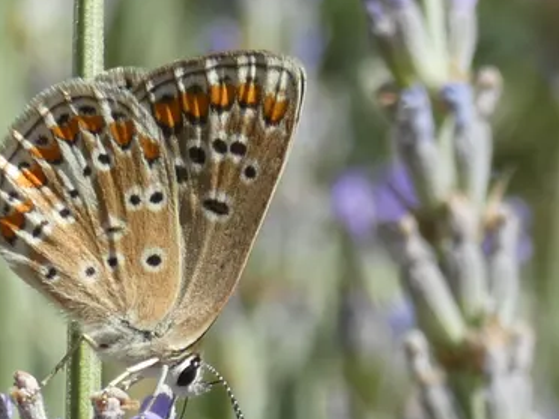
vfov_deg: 6.4
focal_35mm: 232
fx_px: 3746
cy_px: 332
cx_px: 192
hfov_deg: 8.5
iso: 80
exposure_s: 1/250
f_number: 5.3
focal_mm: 24.2
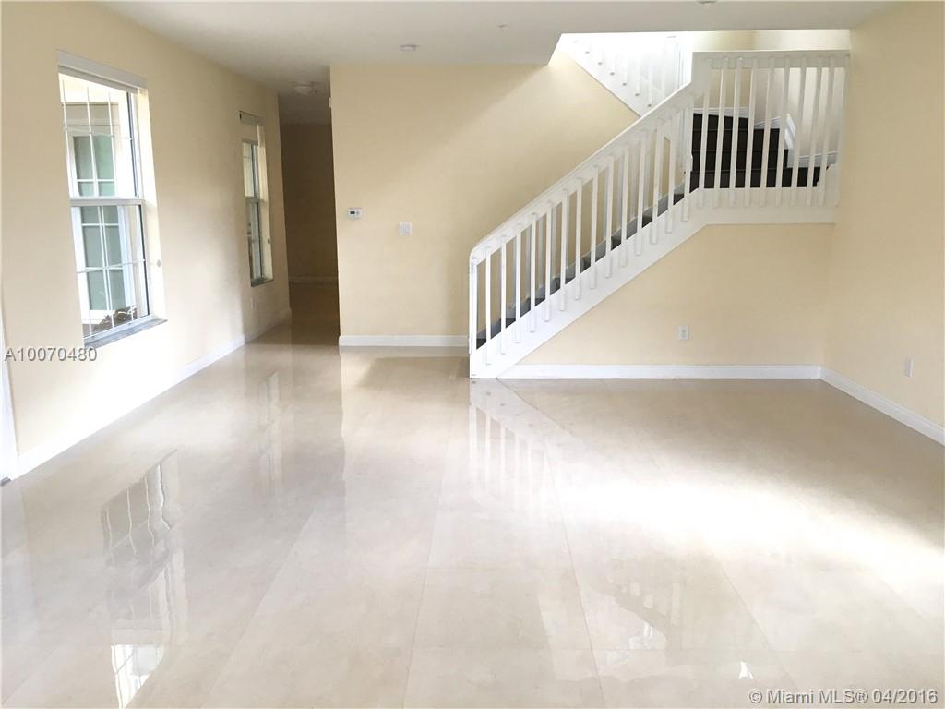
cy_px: 354
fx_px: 792
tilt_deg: -12.1
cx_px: 472
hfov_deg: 61.7
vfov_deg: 48.2
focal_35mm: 29
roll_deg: +0.1
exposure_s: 1/30
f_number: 2.2
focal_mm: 4.15
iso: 32
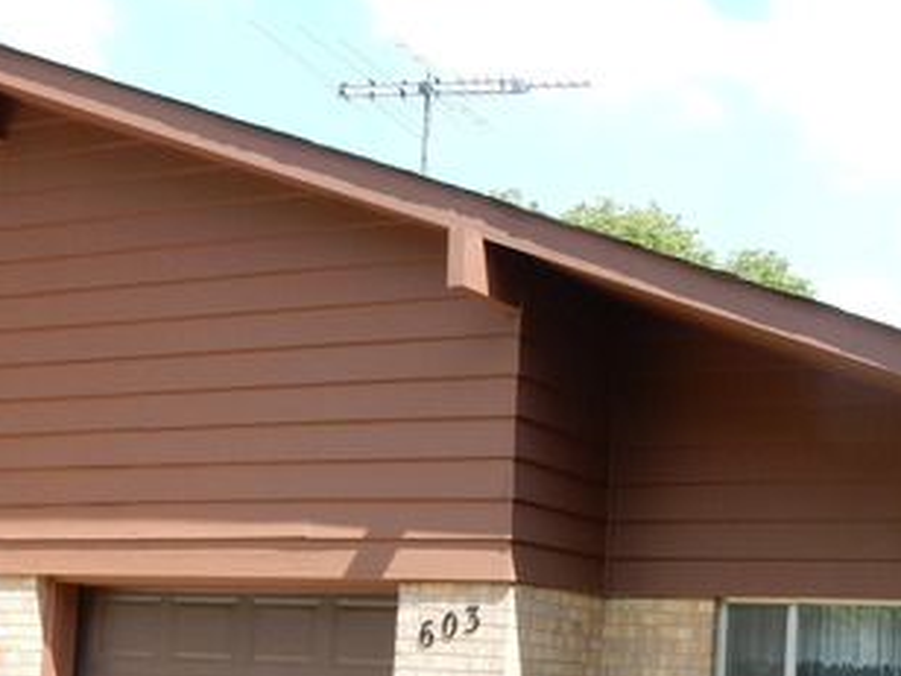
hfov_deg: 34.1
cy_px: 629
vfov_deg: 26.9
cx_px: 863
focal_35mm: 52
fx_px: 1353
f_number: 3.7
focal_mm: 4.5
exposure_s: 1/640
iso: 125
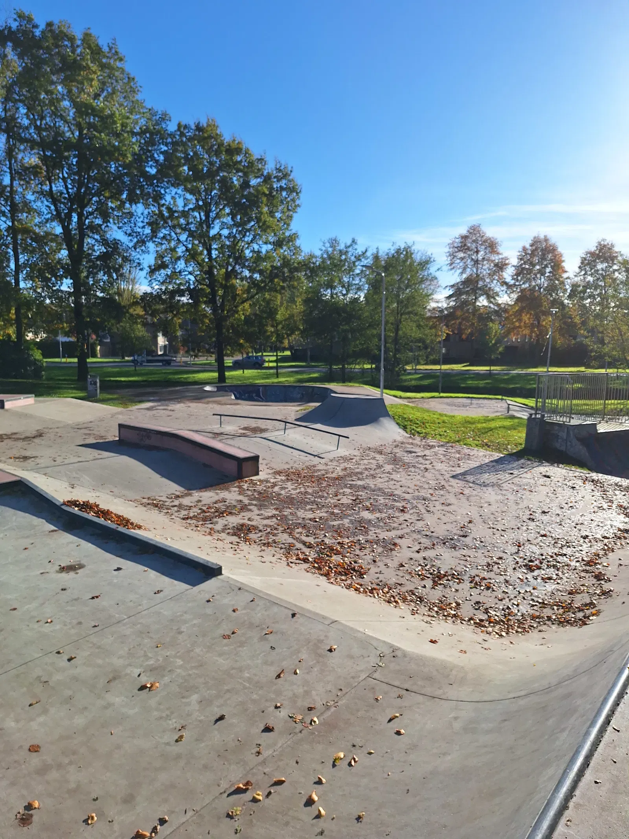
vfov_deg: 73.9
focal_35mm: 23
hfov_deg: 58.9
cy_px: 420
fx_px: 557
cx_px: 314
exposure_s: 1/3984
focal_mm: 5.54
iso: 40
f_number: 1.8
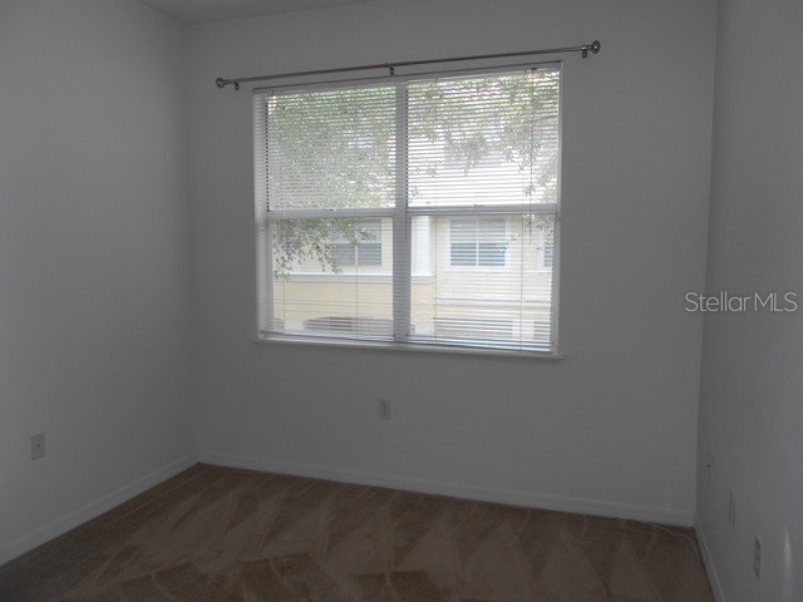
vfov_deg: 53.1
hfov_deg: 67.3
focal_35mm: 26
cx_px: 402
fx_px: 603
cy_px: 301
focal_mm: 4.6
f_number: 3.2
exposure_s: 1/30
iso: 80
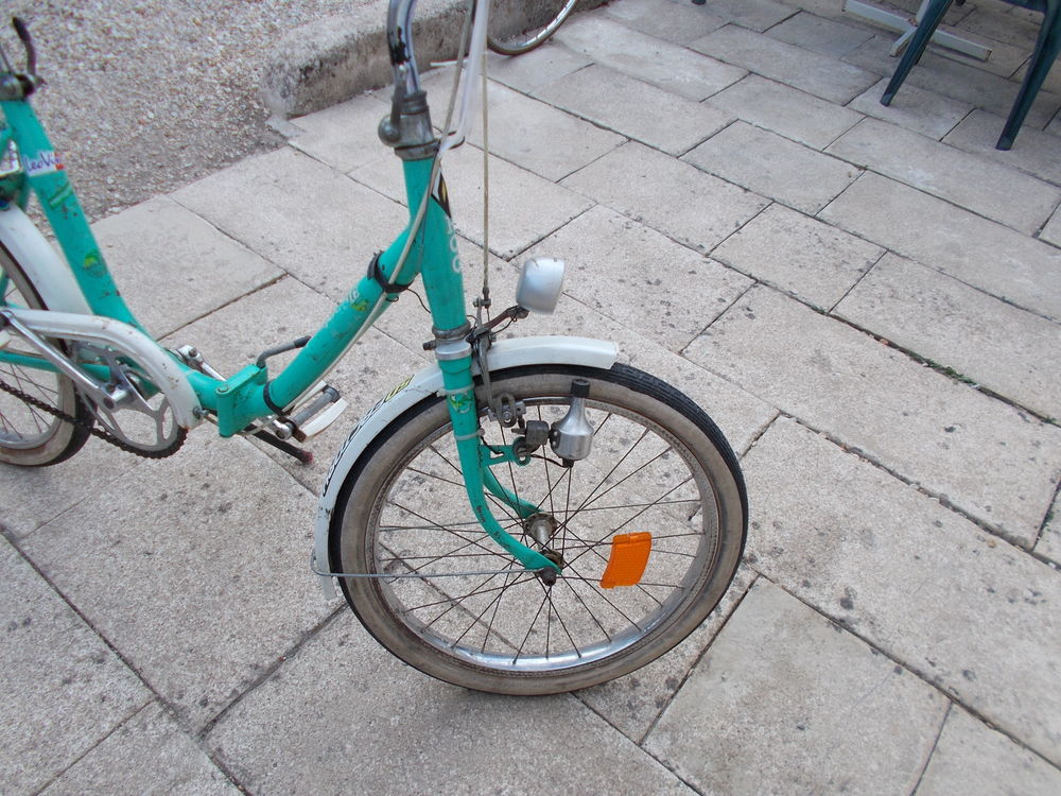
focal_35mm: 26
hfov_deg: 67.3
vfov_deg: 53.1
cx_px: 530
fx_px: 797
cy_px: 398
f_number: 3.2
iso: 80
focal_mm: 4.6
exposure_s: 1/60
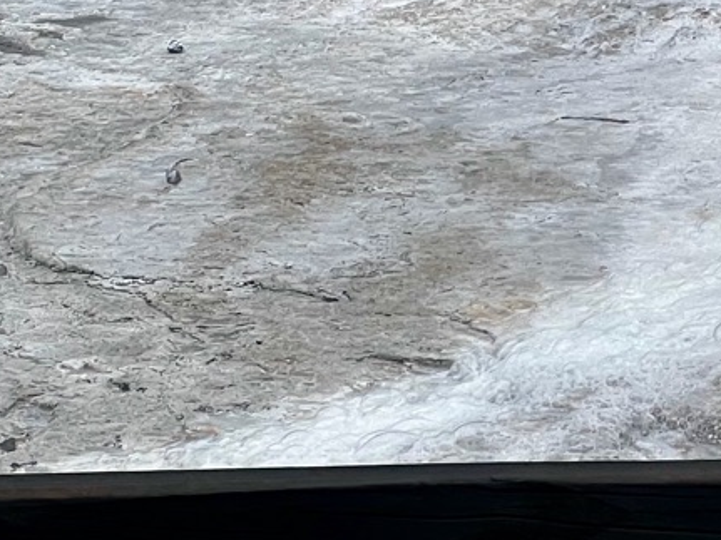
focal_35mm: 286
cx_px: 1025
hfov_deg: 6.8
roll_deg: -0.5
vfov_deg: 5.1
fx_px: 5955
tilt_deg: -8.1
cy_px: -316
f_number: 2.8
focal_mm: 9
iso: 32
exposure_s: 1/165
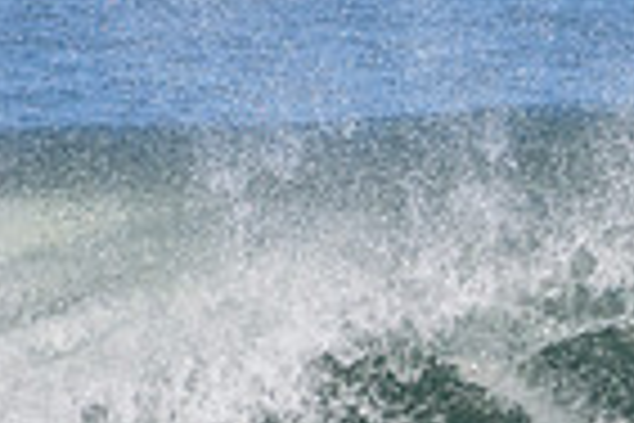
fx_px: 54256
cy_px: 542
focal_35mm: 3081
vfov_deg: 0.4
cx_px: 1183
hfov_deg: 0.7
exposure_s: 1/2000
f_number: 5.6
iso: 400
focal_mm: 500
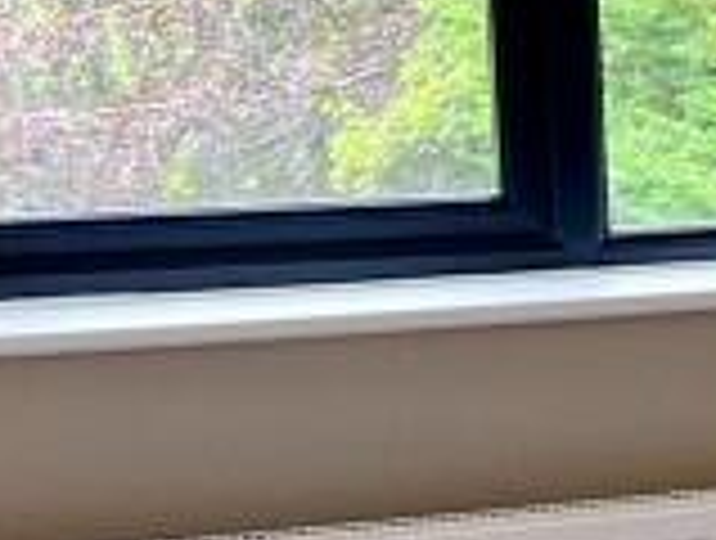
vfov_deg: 8.9
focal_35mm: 167
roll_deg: +1.1
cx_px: 2004
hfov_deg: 9.7
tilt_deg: -4.0
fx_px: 3462
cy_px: 153
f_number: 1.5
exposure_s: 1/100
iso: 80
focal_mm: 5.7
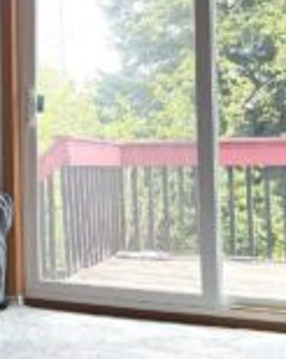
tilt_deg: +2.2
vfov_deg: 30.8
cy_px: 133
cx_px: -67
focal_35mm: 61
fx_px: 646
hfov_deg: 22.7
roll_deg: +0.3
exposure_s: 1/120
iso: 80
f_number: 1.78
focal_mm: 6.76
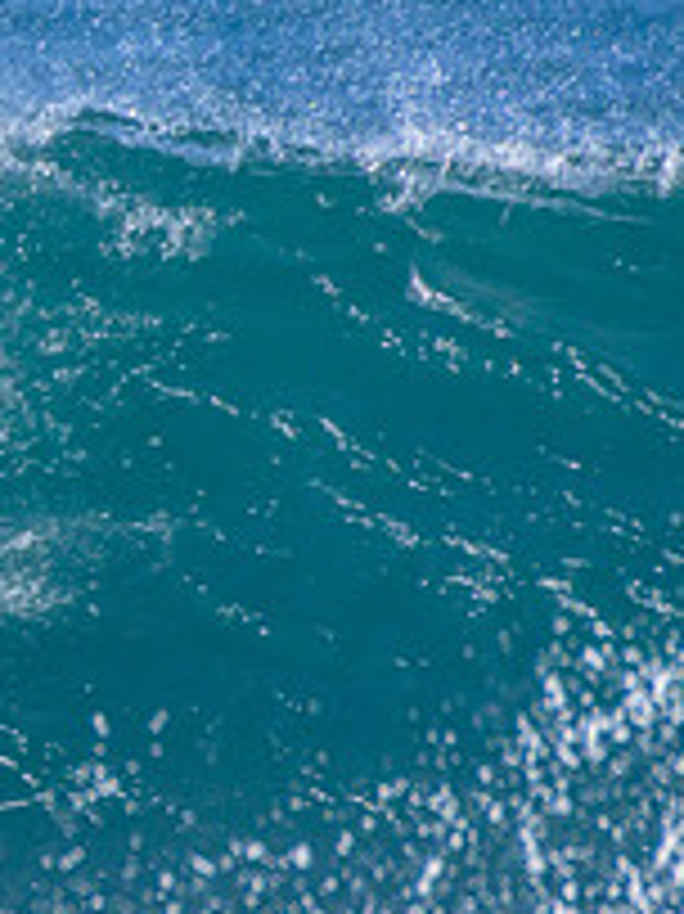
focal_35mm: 2751
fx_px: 72555
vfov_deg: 0.7
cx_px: -612
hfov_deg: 0.5
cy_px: 245
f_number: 11
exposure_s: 1/2500
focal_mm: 1000
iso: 1100
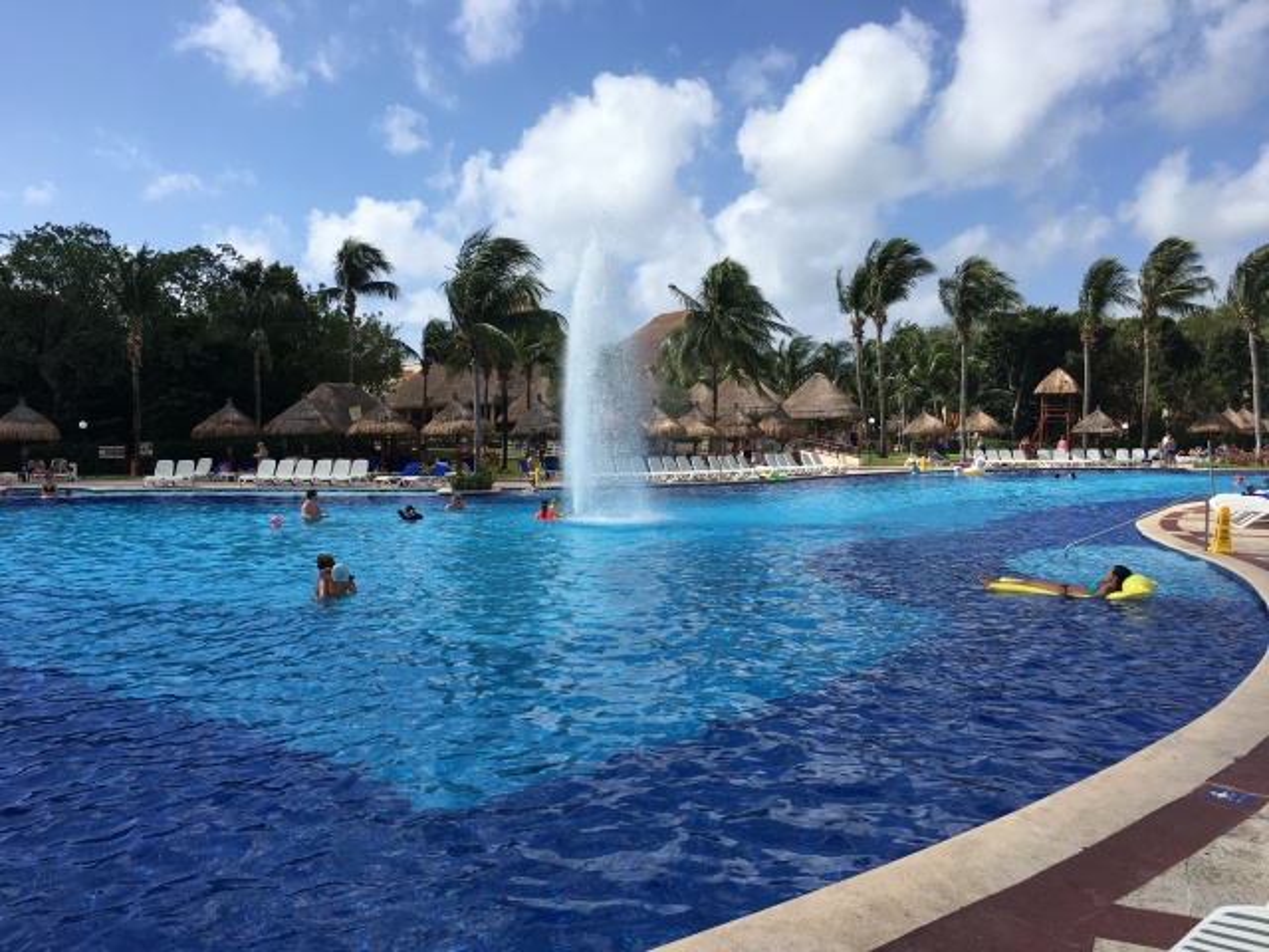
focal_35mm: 29
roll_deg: +1.3
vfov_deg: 48.2
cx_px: 634
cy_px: 476
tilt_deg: -2.0
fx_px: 1063
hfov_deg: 61.7
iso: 25
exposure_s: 1/2262
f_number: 2.2
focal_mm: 4.15
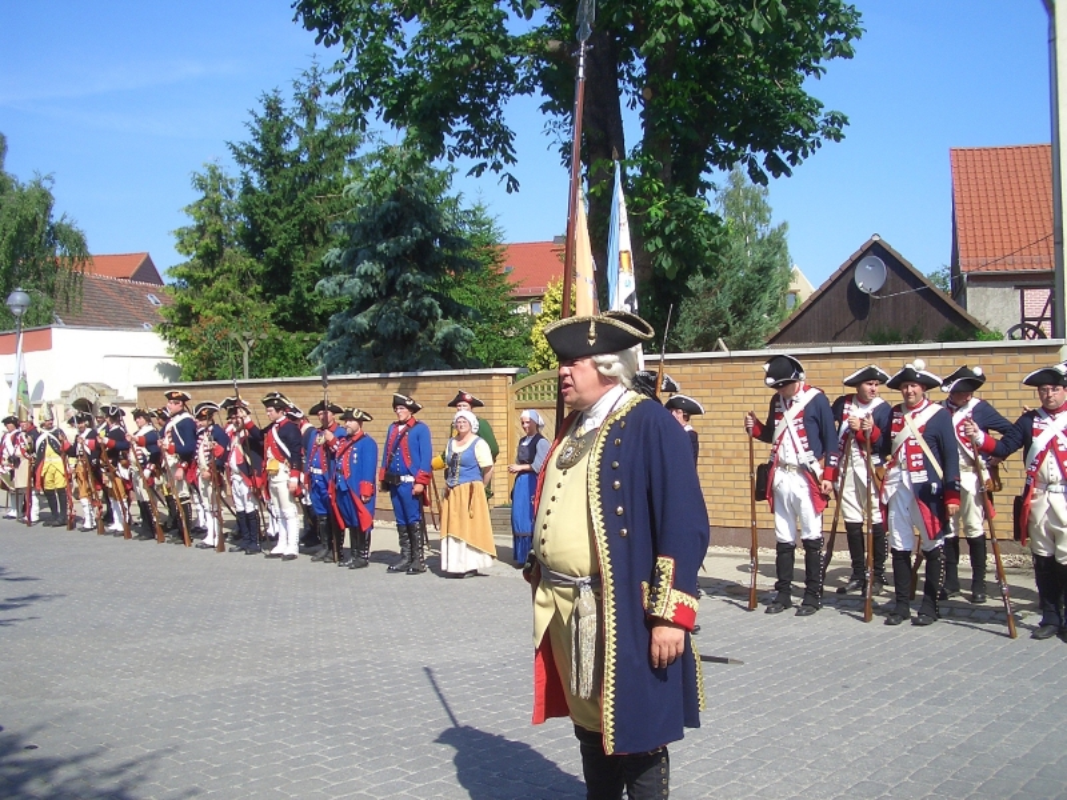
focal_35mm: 35
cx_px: 534
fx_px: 1079
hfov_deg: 52.6
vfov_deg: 40.7
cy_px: 400
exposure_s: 1/400
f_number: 4.3
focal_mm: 5.8
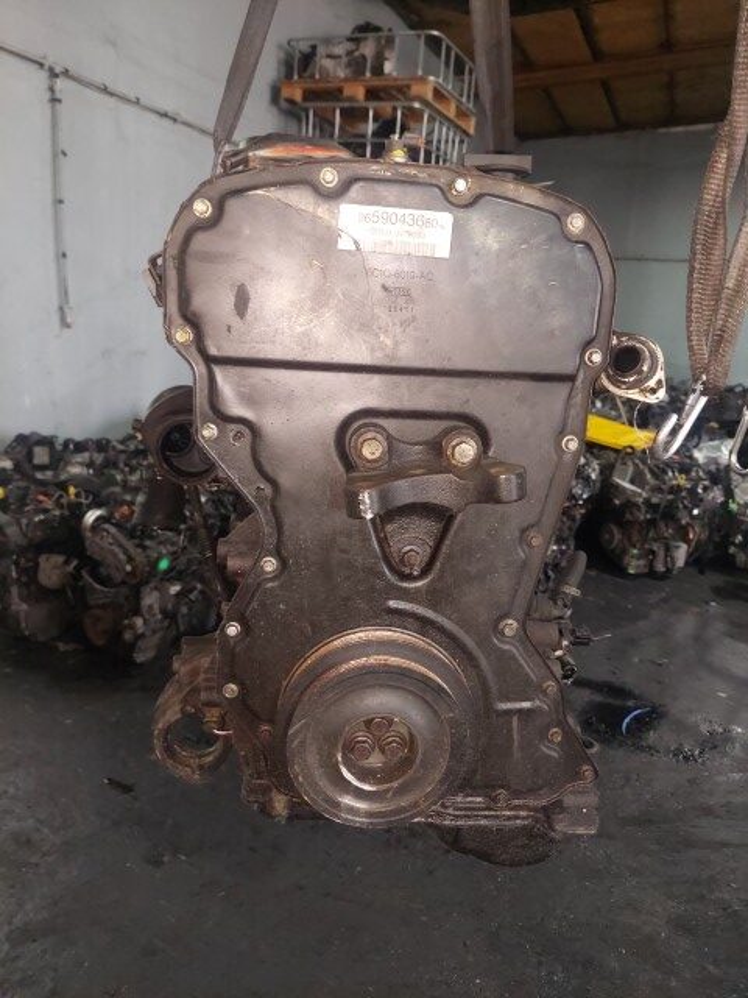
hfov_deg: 54.9
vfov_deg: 69.4
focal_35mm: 25
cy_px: 499
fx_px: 720
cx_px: 374
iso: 320
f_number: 1.8
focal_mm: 5.23
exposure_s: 1/50
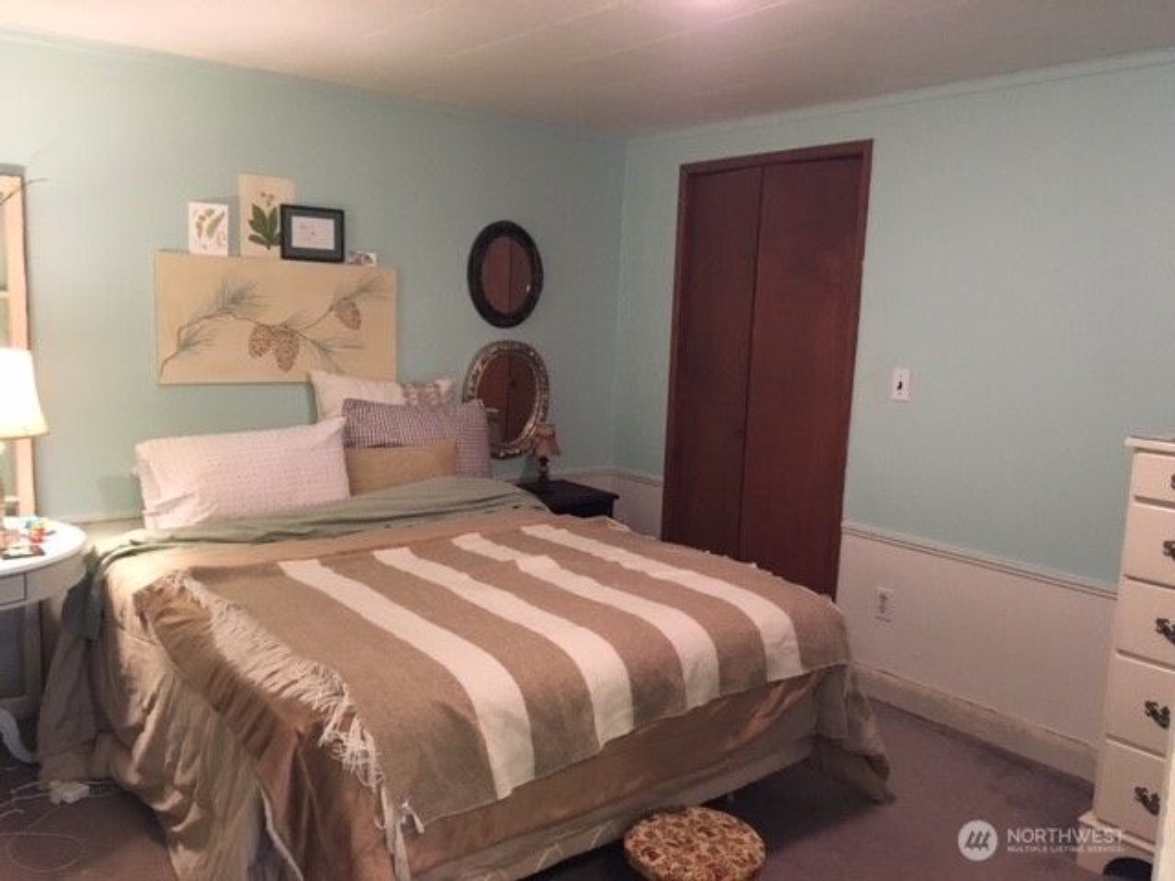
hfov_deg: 61.7
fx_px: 984
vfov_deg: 48.2
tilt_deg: -8.3
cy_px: 440
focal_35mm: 29
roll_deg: -2.1
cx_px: 588
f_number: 2.2
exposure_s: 1/17
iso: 200
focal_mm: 4.15
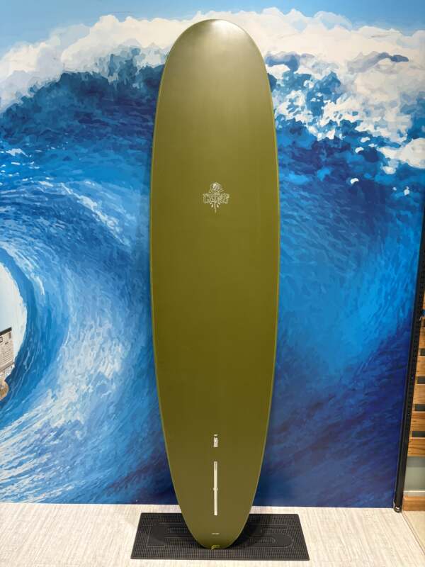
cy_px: 284
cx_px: 212
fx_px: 426
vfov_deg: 67.3
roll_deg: -0.3
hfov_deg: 53.1
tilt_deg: -11.5
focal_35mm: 26
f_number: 1.6
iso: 64
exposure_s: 1/122
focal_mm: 5.96
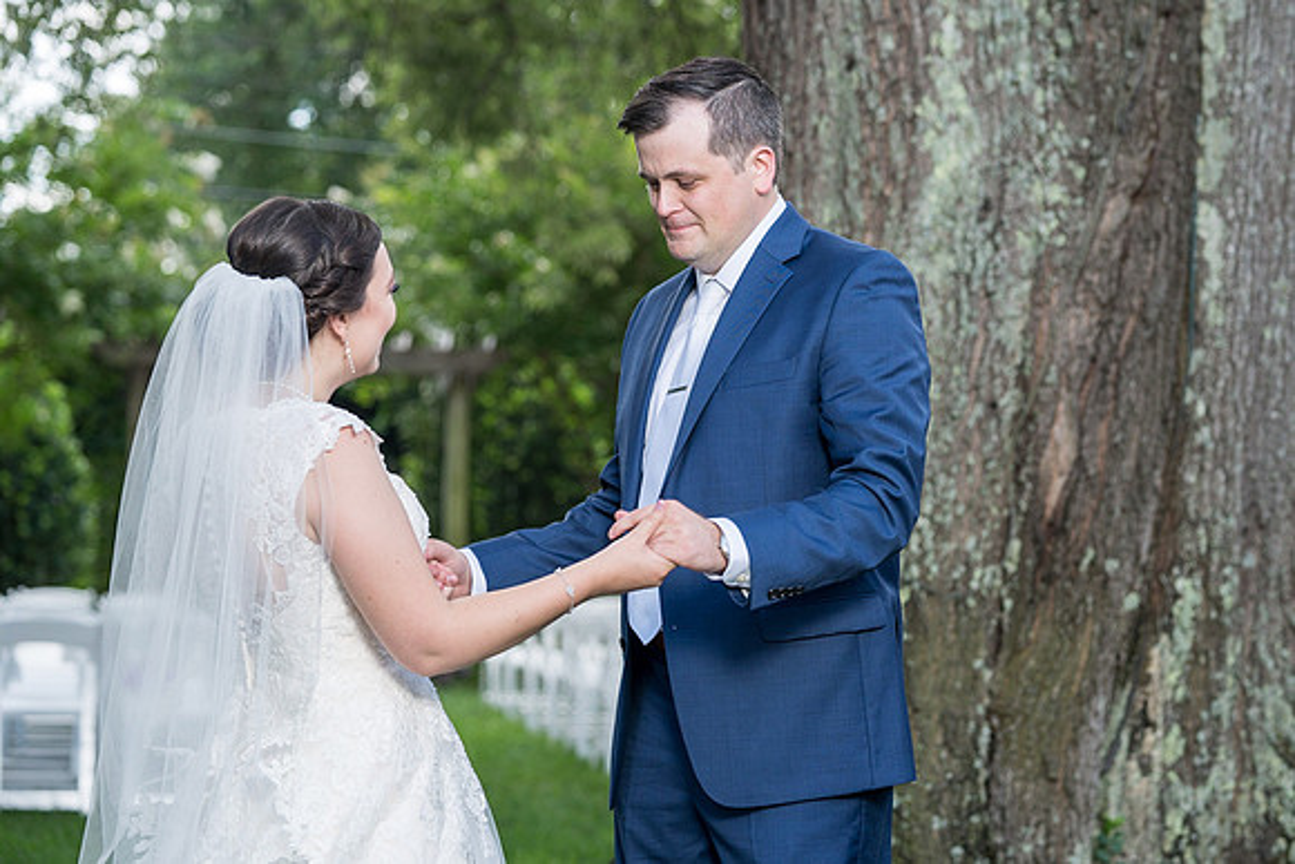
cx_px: 739
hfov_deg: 19.6
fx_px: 3737
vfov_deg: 13.2
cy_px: 441
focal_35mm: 104
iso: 100
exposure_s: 1/200
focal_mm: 91
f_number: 4
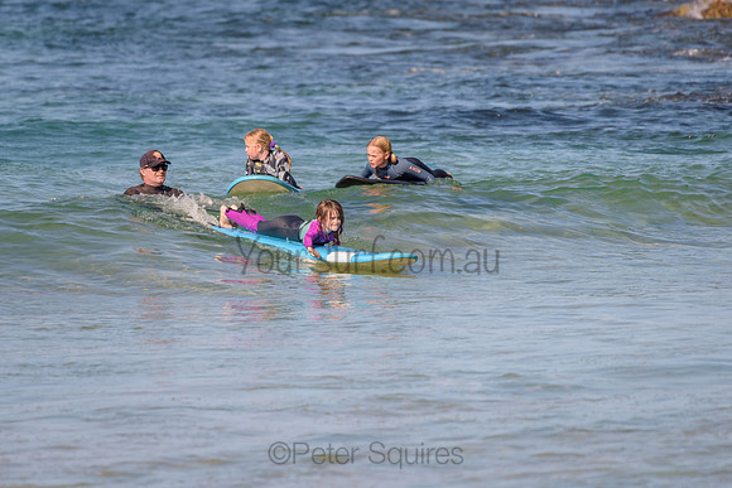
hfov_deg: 3.4
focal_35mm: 613
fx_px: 12474
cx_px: 288
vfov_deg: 2.2
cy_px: 189
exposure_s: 1/2000
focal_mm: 500
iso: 220
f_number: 5.6
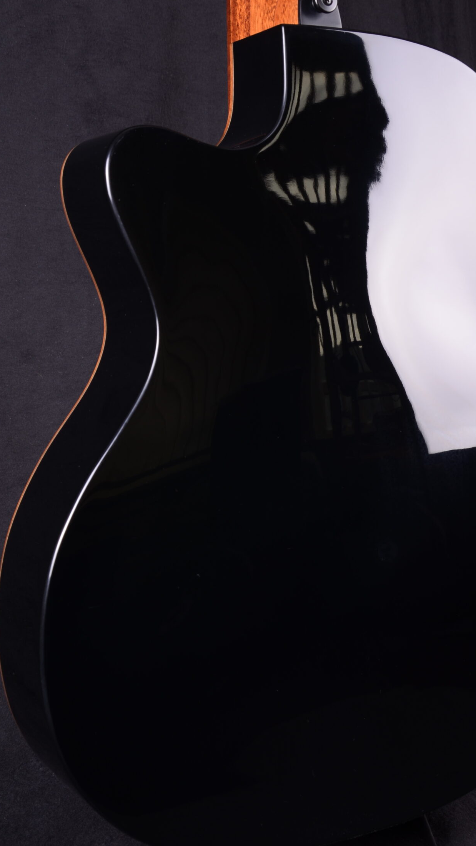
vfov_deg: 33.8
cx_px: 296
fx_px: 1392
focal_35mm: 62
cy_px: 391
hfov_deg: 19.4
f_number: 10
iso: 200
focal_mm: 34
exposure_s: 1/200
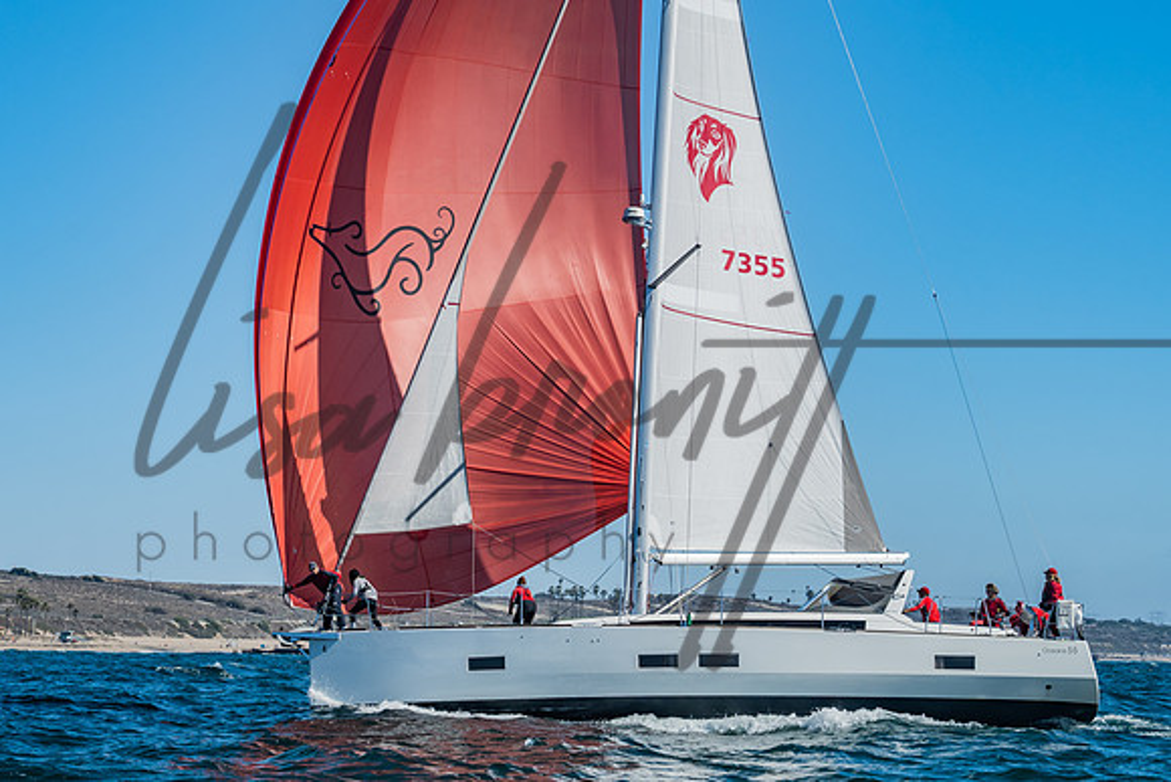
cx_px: 461
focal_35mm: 94
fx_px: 3046
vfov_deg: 14.6
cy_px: 413
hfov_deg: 21.7
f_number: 6.3
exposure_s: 1/640
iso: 160
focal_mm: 54
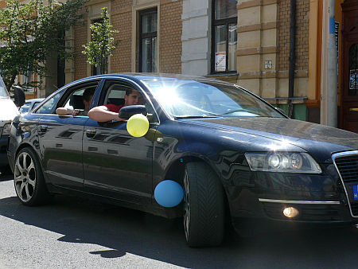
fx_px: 631
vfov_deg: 24.0
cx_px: 179
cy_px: 134
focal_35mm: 61
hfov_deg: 31.7
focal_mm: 10.2
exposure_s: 1/320
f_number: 5.6
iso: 100
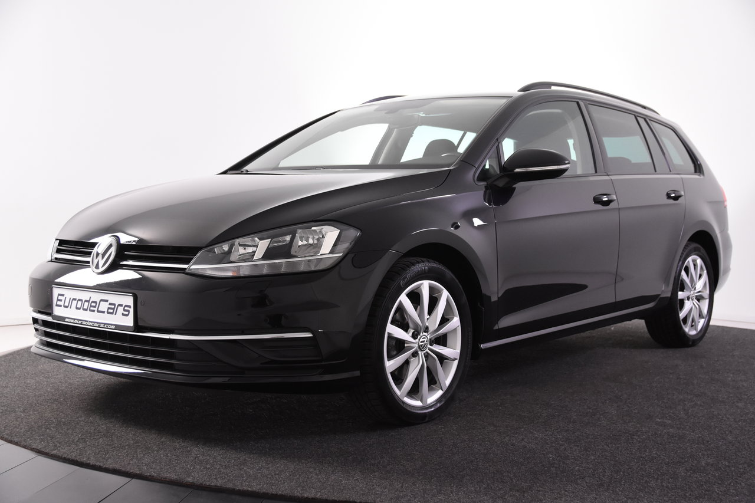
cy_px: 252
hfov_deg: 42.3
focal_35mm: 46
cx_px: 378
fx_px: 975
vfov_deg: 28.9
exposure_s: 1/80
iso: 1600
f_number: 4.5
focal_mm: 31
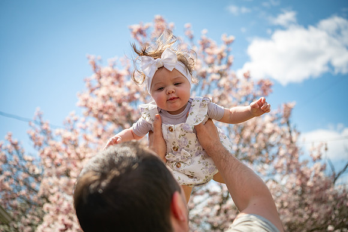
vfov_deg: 31.9
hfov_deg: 46.4
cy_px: 116
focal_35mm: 42
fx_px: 406
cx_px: 174
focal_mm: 42
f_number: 2.8
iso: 400
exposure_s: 1/8000
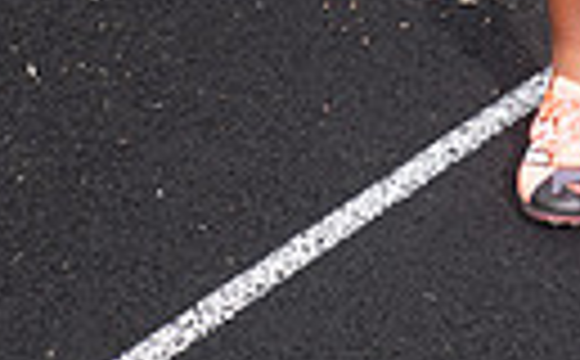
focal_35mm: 171
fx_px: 2697
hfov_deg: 12.1
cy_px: -621
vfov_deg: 7.0
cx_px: 638
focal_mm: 48
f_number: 6.3
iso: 250
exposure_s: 1/400
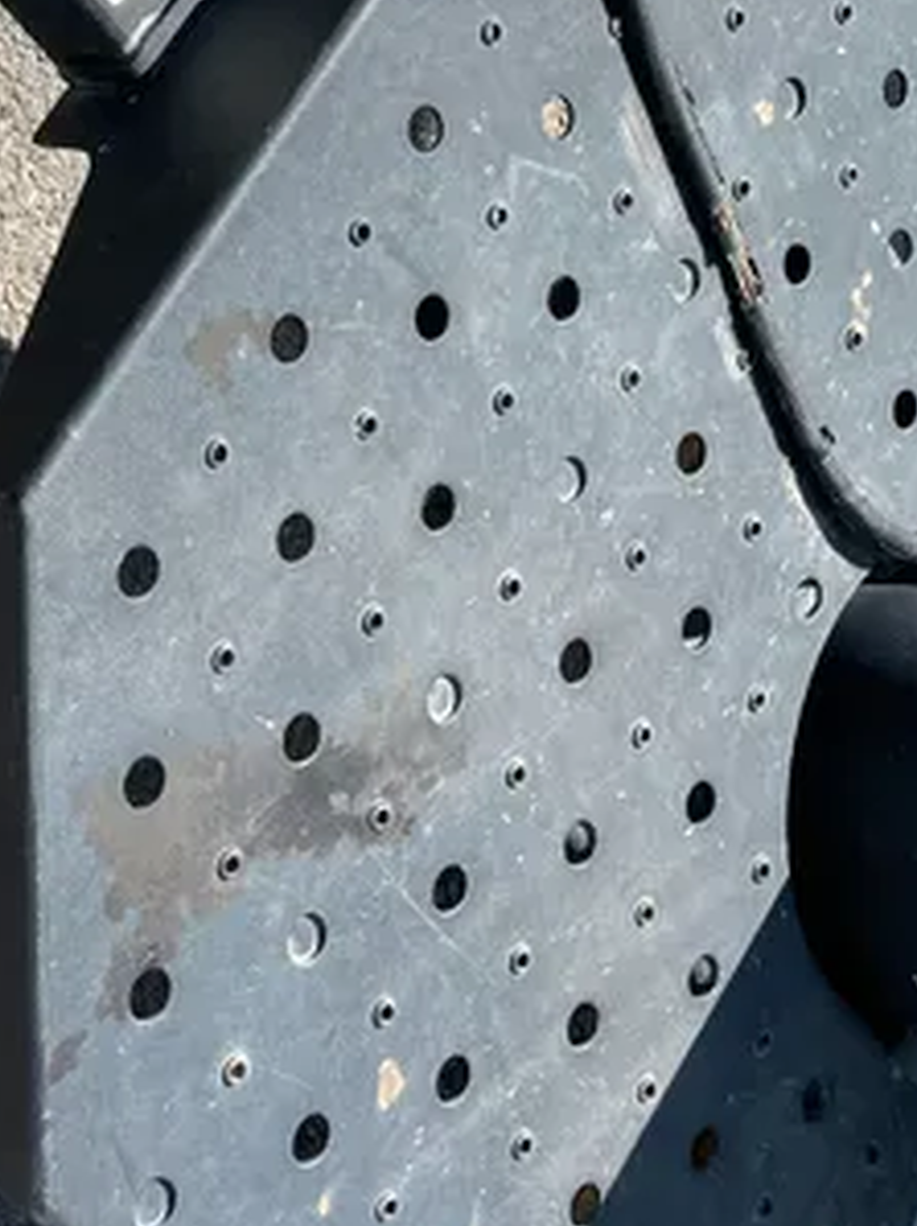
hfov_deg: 22.0
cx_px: -4
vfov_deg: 28.0
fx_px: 2264
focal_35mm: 64
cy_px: -68
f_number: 1.6
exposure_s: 1/3205
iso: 50
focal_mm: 4.2
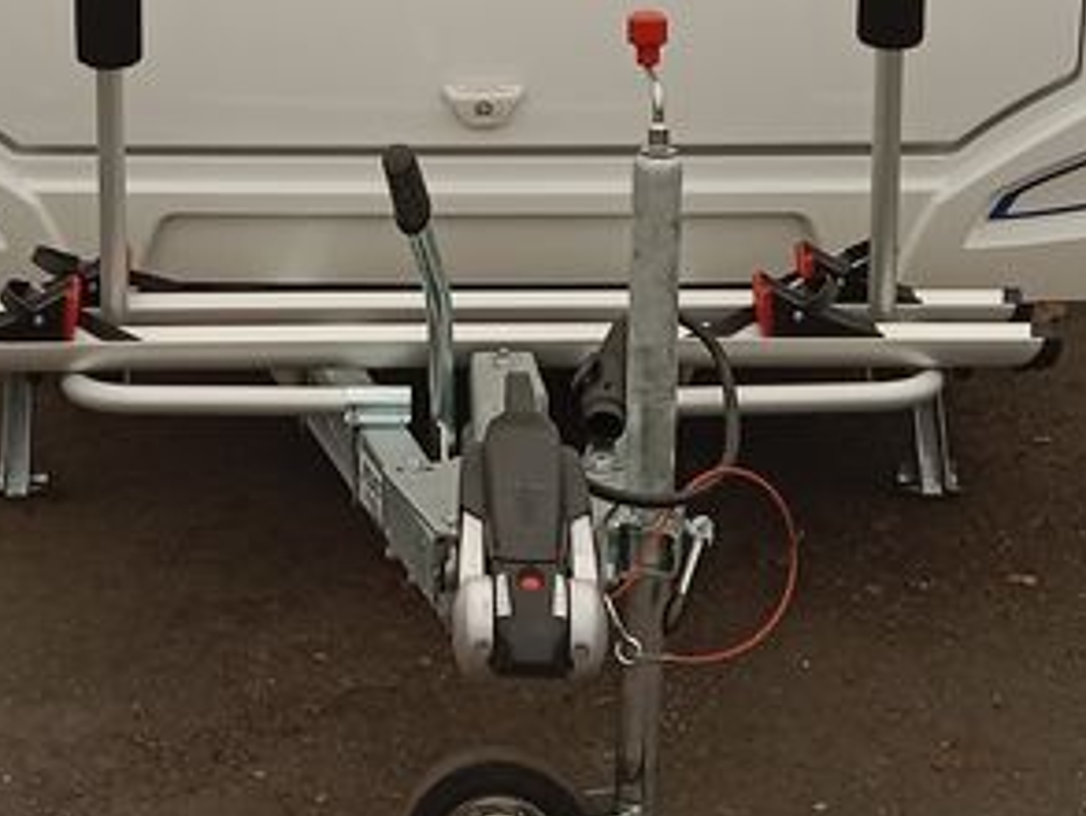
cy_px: -156
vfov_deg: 15.5
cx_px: 352
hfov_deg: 21.2
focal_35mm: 92
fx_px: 2887
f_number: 2.2
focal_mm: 3.65
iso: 121
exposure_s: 1/100
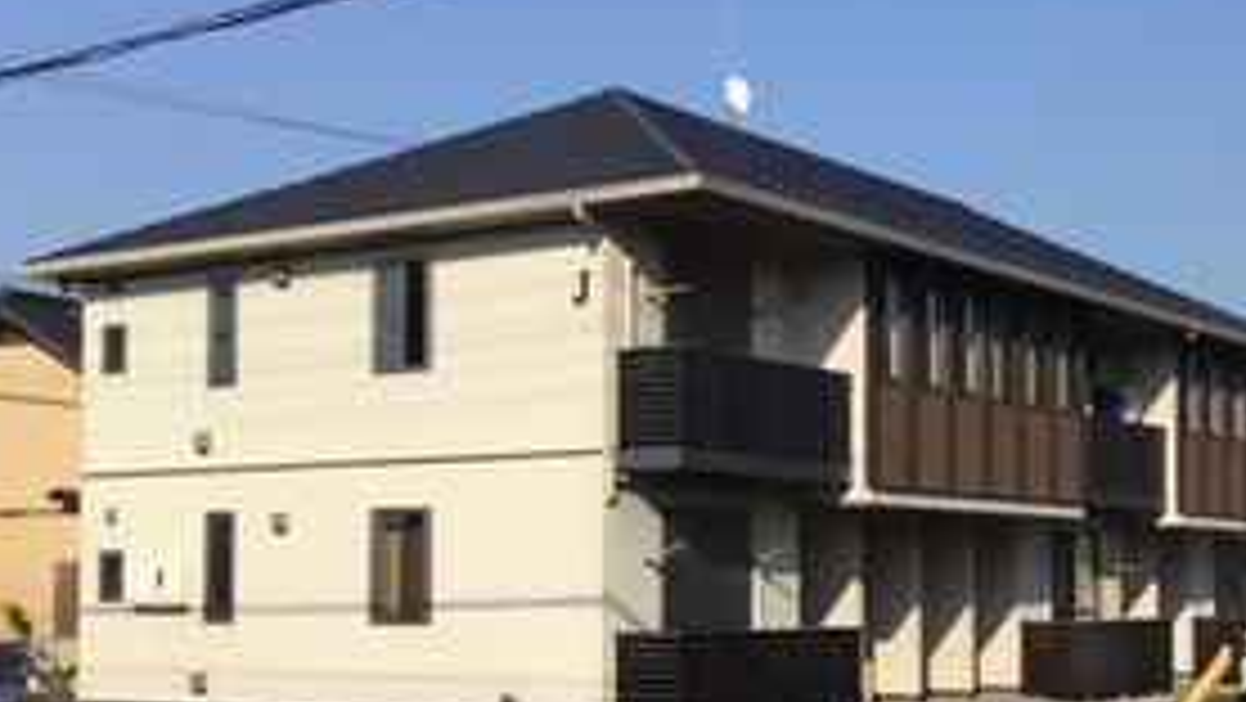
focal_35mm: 61
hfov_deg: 34.1
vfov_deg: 19.7
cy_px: 493
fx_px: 2016
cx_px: 792
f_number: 2.4
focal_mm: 3.3
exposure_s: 1/1773
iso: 25
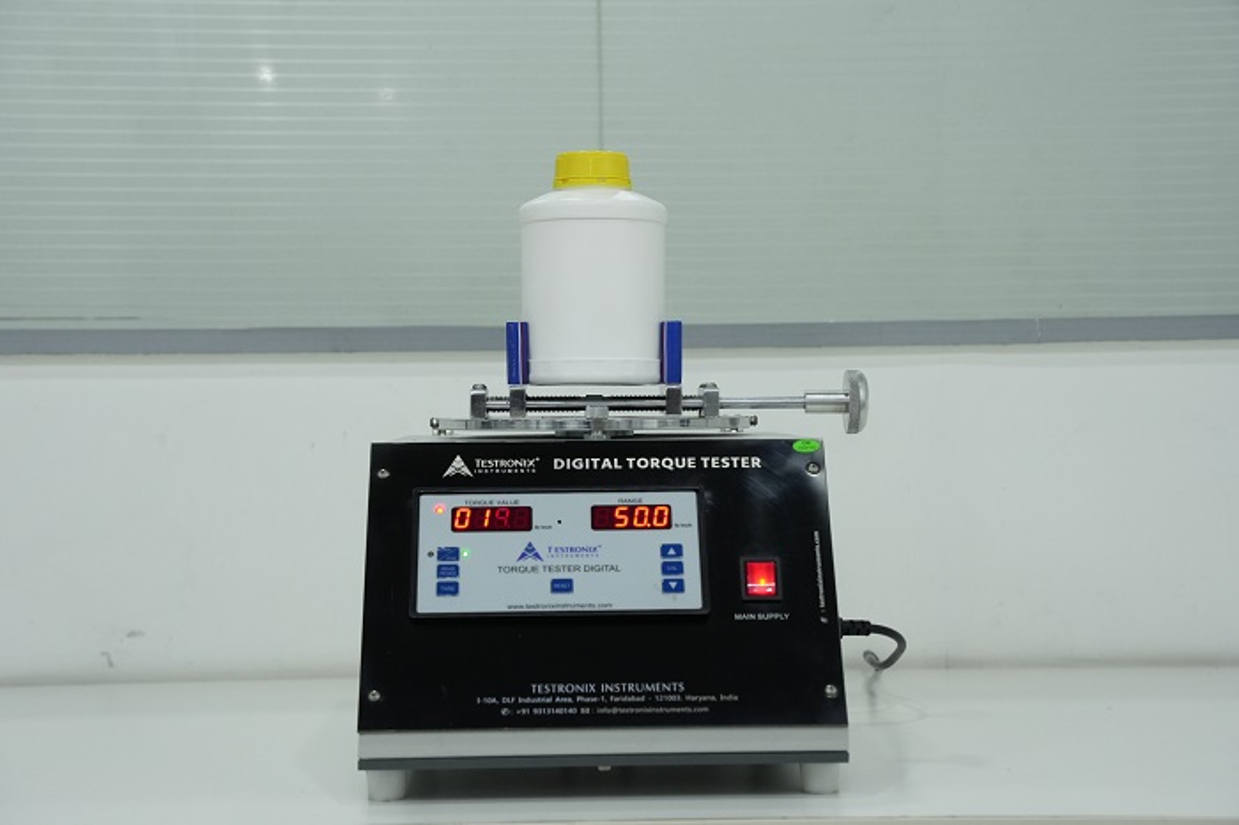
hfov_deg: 28.9
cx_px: 620
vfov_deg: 19.4
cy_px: 412
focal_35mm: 70
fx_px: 2408
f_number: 6.3
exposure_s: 1/100
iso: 2500
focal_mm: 70
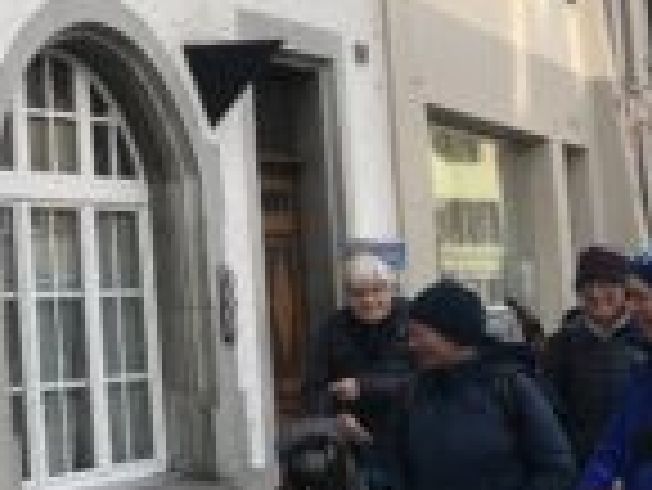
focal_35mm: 99
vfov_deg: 15.0
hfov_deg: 17.8
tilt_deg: +6.0
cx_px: -310
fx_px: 1866
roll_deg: +2.4
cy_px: 198
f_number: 1.8
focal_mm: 3.99
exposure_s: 1/361
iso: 20
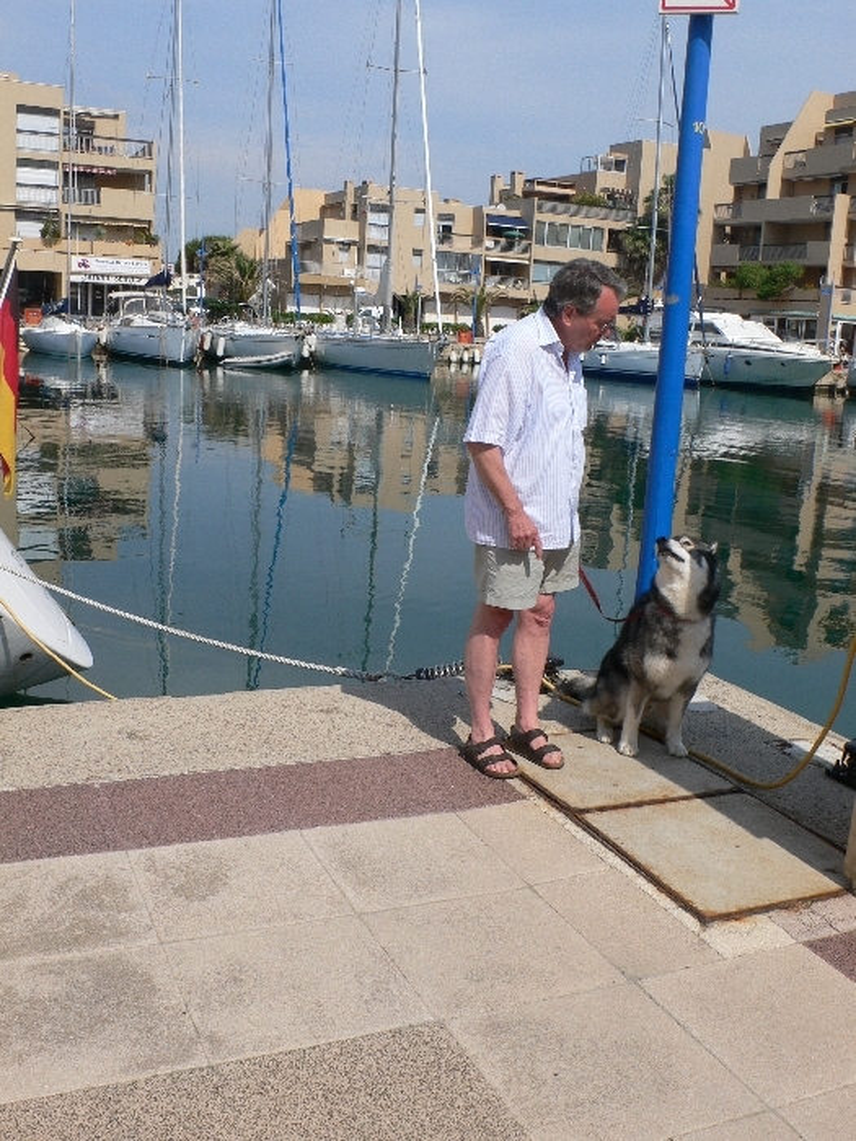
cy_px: 570
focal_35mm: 34
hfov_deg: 41.8
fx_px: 1121
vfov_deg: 54.0
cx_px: 428
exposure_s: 1/500
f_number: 5.6
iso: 80
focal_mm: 6.3
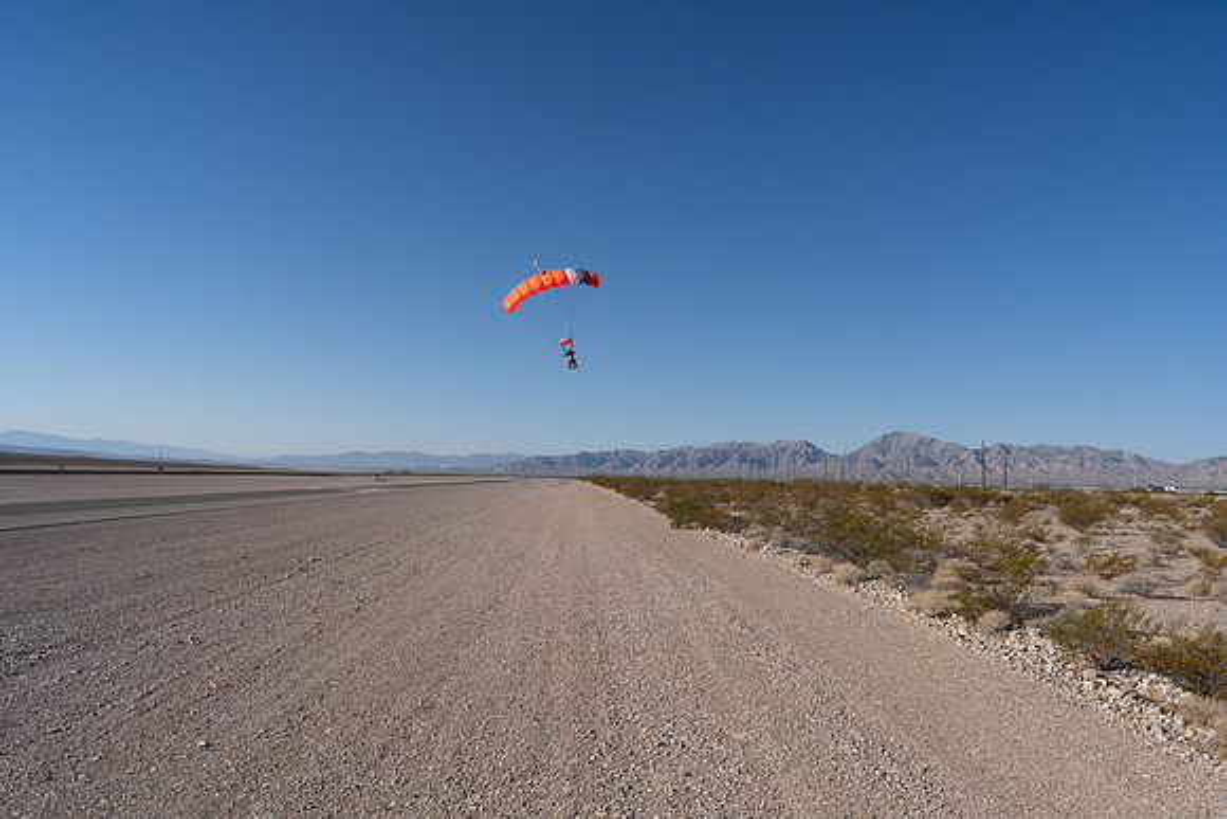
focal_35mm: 24
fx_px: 818
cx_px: 614
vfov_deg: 53.2
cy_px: 410
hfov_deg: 73.7
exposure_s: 1/2000
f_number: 11
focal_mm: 24
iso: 800
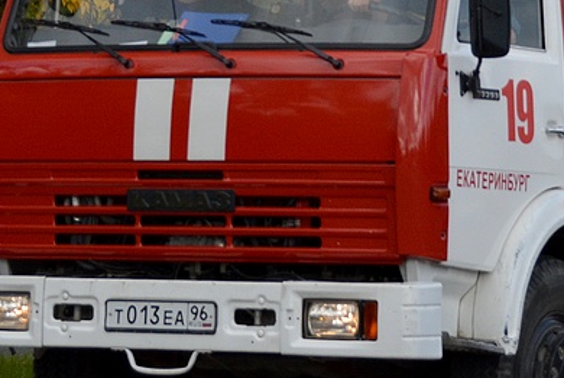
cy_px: -10
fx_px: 3450
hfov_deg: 9.3
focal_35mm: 220
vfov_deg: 6.2
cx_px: 430
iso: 400
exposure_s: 1/1600
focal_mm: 52
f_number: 5.6
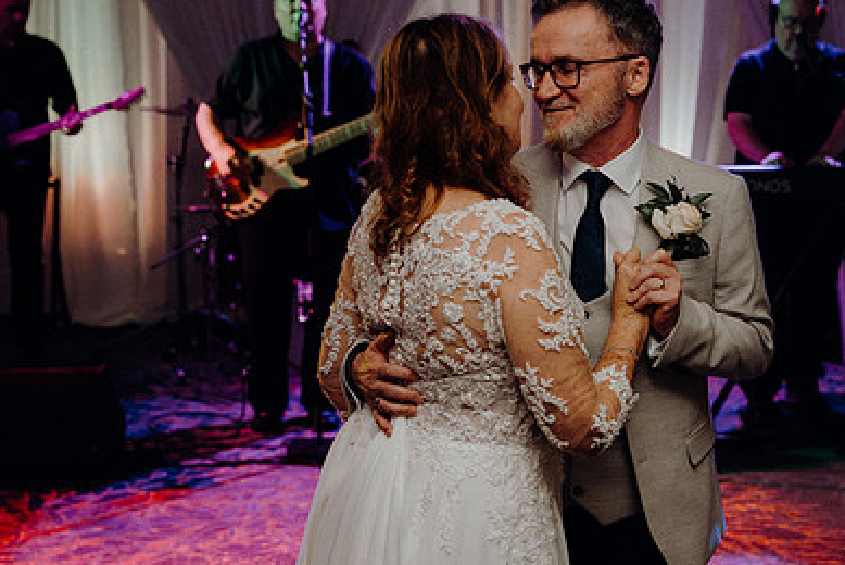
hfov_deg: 26.5
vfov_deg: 18.0
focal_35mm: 76
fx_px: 1785
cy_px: 310
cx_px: 539
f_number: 3.5
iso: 2500
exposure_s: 1/200
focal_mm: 51
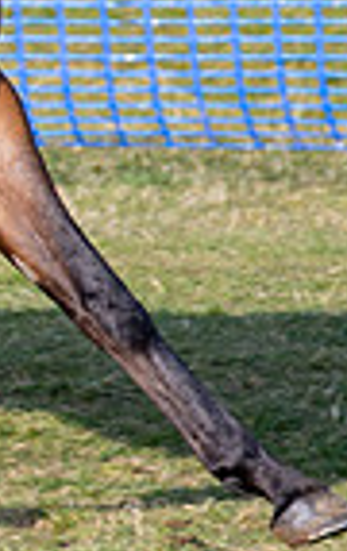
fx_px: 12361
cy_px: -234
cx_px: -614
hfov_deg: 1.6
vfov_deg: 2.6
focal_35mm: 821
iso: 100
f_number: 2.8
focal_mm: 95
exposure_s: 1/1250
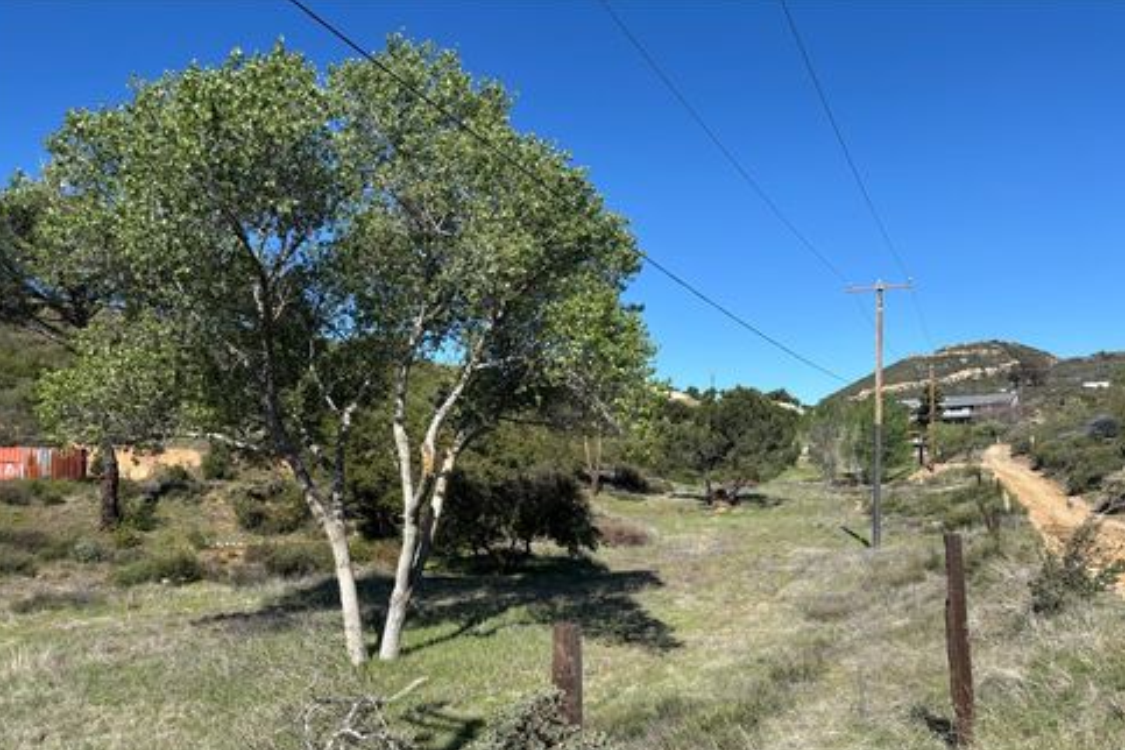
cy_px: 432
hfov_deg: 65.5
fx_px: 875
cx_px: 559
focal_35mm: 28
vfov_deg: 46.3
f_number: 1.6
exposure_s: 1/2778
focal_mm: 5.96
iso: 50
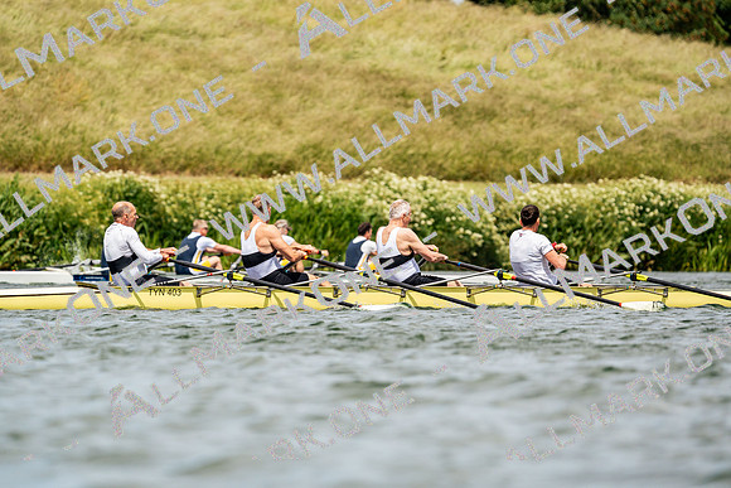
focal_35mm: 394
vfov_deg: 3.5
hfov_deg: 5.2
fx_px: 8002
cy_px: 244
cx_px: 366
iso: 250
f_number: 6.3
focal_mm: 394
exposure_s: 1/2000
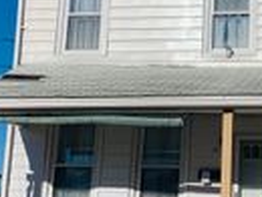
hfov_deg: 19.4
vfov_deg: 14.8
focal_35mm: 100
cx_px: 216
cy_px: 87
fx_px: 758
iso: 25
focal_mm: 4.25
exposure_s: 1/7407
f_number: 1.8
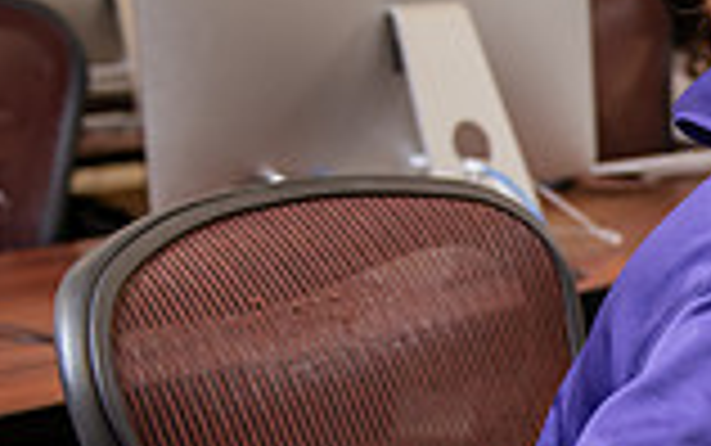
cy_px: 376
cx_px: 958
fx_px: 2249
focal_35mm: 116
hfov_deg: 16.8
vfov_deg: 11.3
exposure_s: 1/200
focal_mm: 31
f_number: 3.2
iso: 640
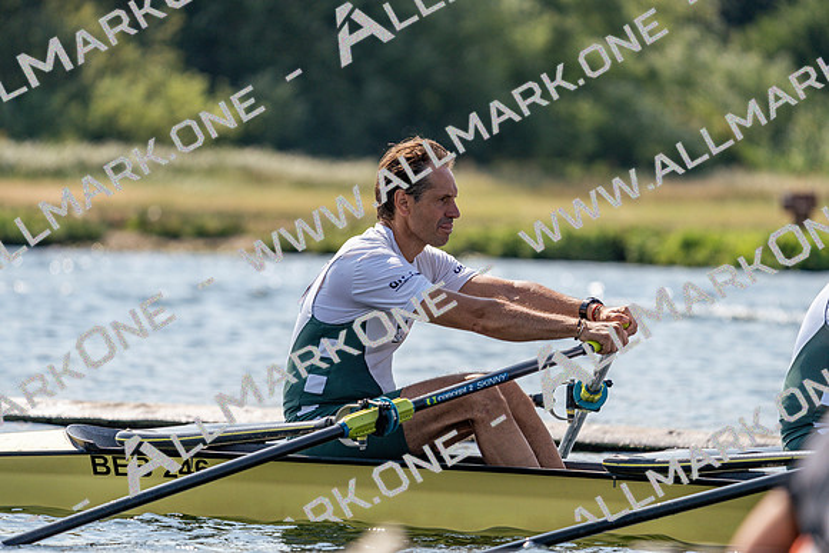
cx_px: 414
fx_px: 7647
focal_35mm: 332
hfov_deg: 6.2
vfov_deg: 4.1
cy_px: 276
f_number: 6.3
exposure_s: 1/1600
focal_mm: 332
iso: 250
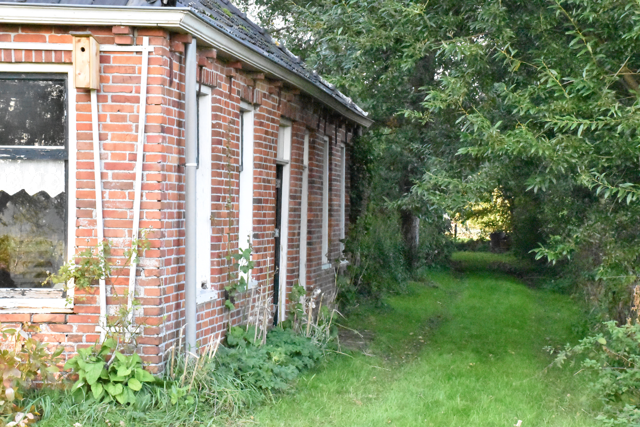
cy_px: 214
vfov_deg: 17.5
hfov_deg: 26.0
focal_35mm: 78
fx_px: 1387
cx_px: 320
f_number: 16
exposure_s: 1/500
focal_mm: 52
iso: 25600
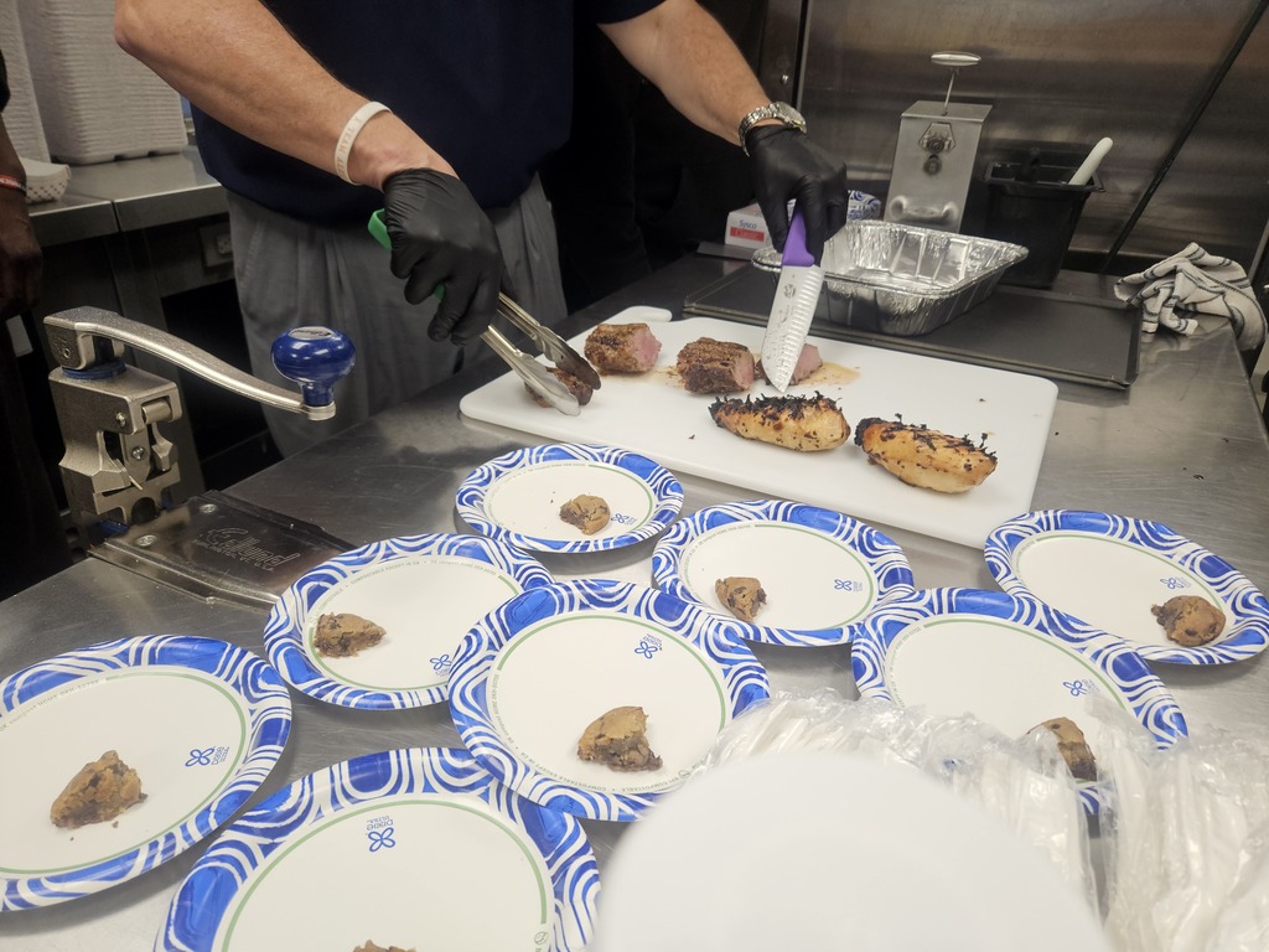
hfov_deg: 73.9
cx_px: 634
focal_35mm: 23
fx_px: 843
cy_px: 476
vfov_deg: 58.9
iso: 125
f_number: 1.8
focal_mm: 5.4
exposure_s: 1/180
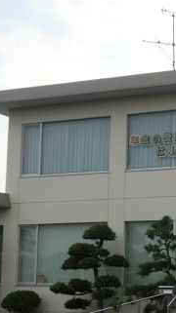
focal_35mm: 87
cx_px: 241
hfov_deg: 13.3
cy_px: 196
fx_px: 724
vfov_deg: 24.4
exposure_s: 1/400
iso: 80
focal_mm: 7.15
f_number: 4
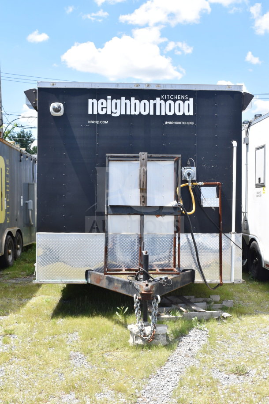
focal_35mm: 42
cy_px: 202
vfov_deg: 46.4
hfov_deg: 31.9
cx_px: 134
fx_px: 471
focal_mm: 28
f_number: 8
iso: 200
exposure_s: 1/250
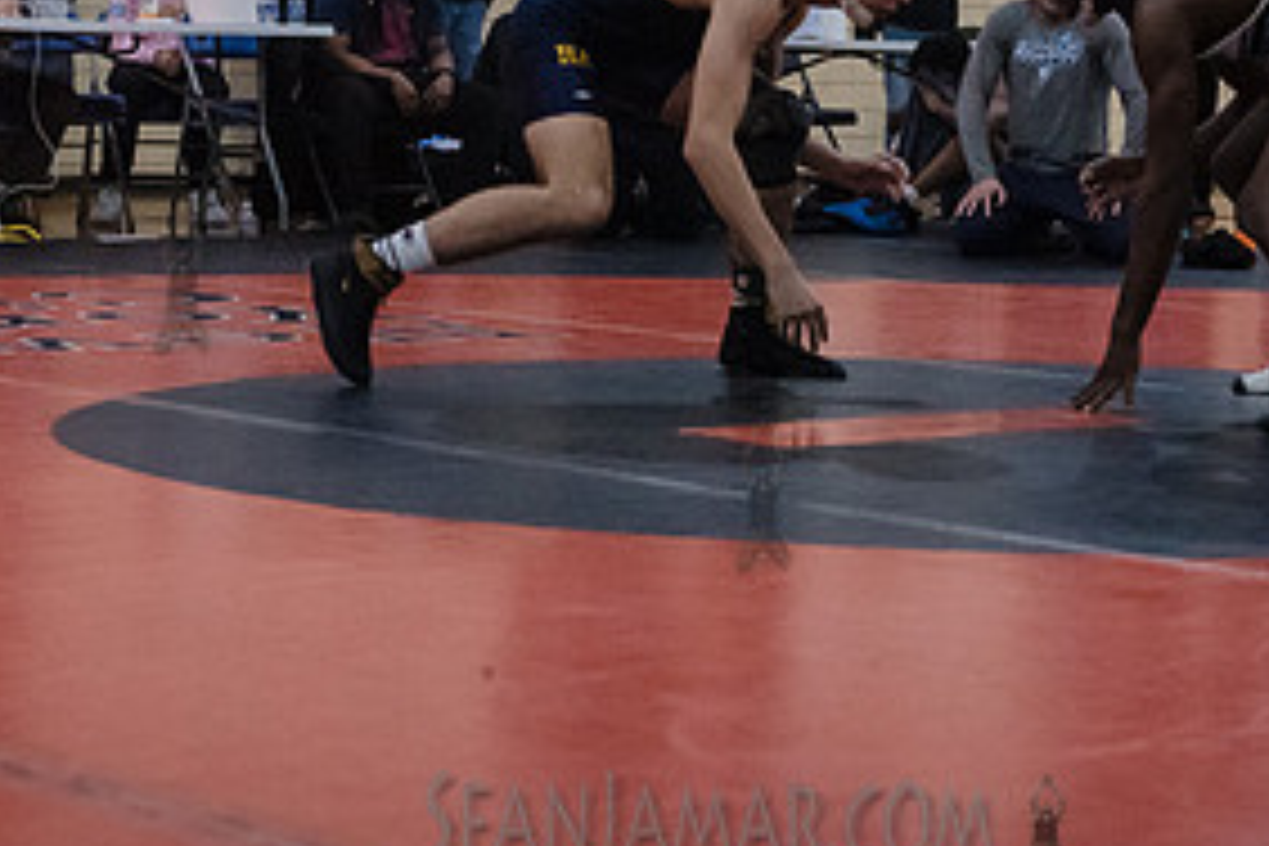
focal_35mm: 113
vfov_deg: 12.0
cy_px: 56
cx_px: 760
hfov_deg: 18.1
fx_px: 3983
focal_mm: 55
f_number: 3.2
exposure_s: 1/400
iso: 8000
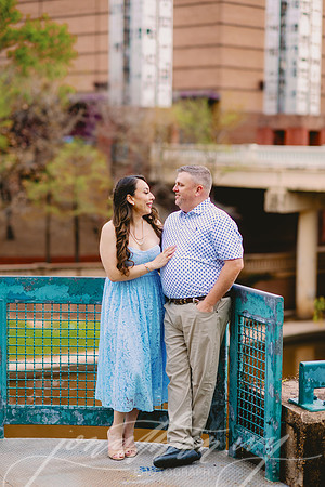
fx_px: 1151
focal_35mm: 85
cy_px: 244
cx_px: 162
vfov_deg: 23.9
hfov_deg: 16.1
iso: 200
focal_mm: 85
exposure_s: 1/1250
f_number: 2
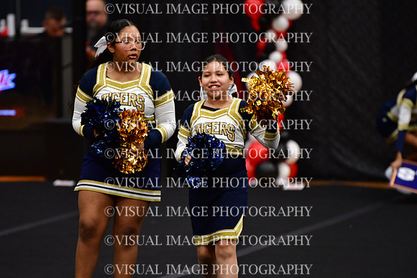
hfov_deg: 6.9
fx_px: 3476
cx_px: 208
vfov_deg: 4.6
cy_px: 139
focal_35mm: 300
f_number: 2.8
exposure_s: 1/800
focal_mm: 200
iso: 4000
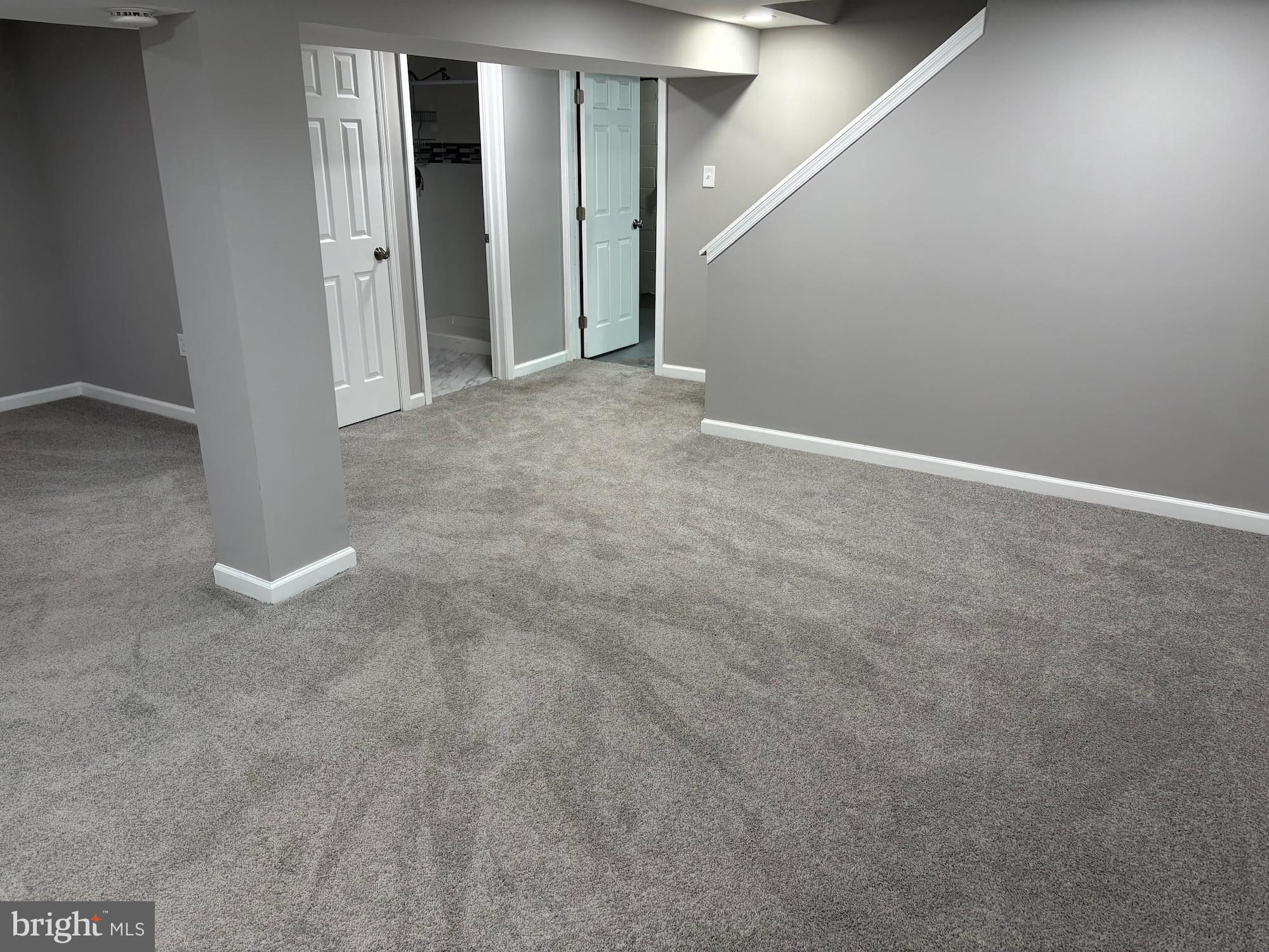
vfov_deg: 53.1
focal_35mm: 26
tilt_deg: -18.1
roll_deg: -0.1
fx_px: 953
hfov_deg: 67.3
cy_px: 476
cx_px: 634
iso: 100
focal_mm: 5.96
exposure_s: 1/60
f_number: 1.6
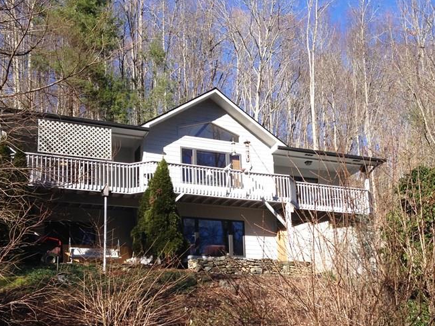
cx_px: 261
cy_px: 232
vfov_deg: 27.7
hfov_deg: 36.7
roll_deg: +3.3
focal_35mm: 52
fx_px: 653
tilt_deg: +10.6
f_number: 2.4
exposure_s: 1/723
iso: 50
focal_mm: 4.12
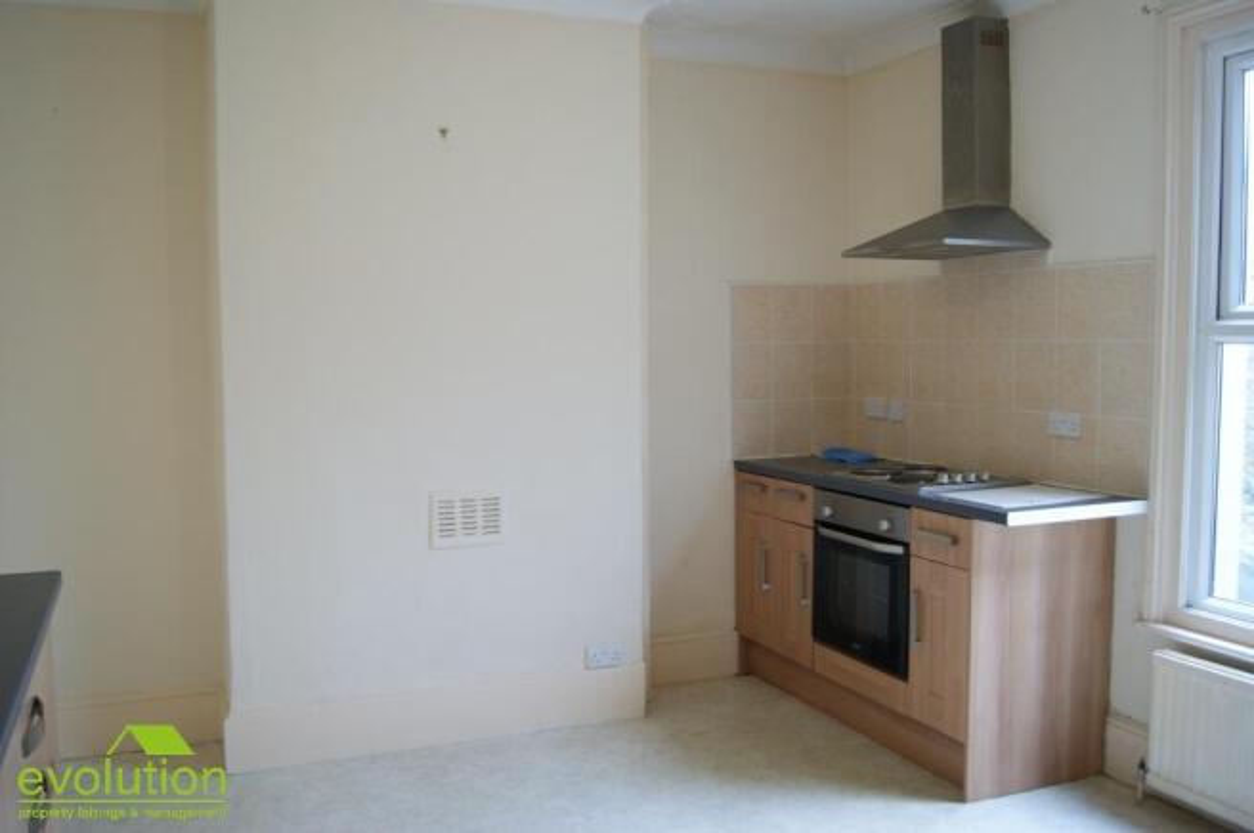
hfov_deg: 62.0
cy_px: 416
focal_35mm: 30
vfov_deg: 43.5
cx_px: 627
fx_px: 1044
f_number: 3.5
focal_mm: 20
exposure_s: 1/5
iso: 100
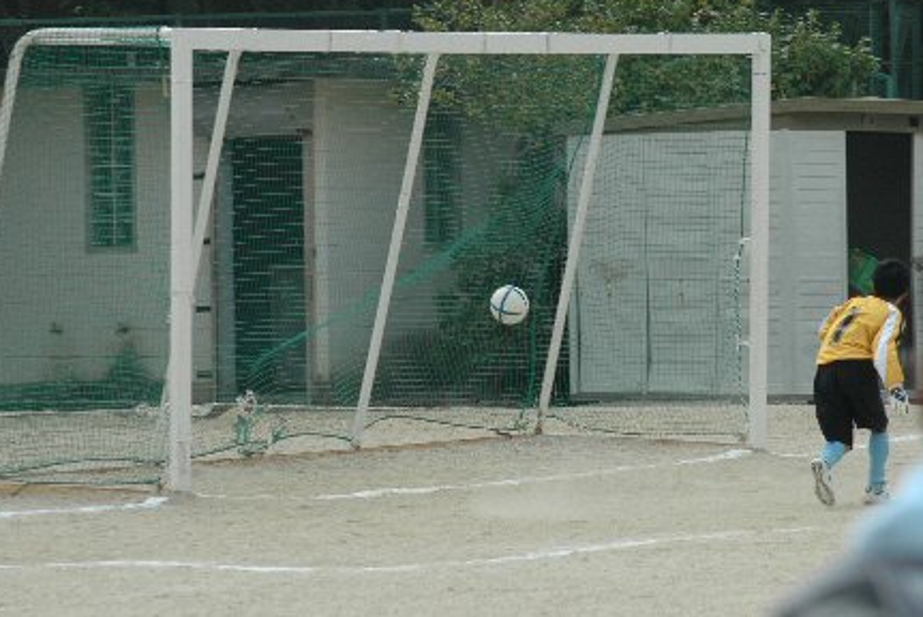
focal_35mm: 263
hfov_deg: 7.8
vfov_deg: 5.2
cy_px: 266
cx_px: 518
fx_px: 6738
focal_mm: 135
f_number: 7.1
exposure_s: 1/800
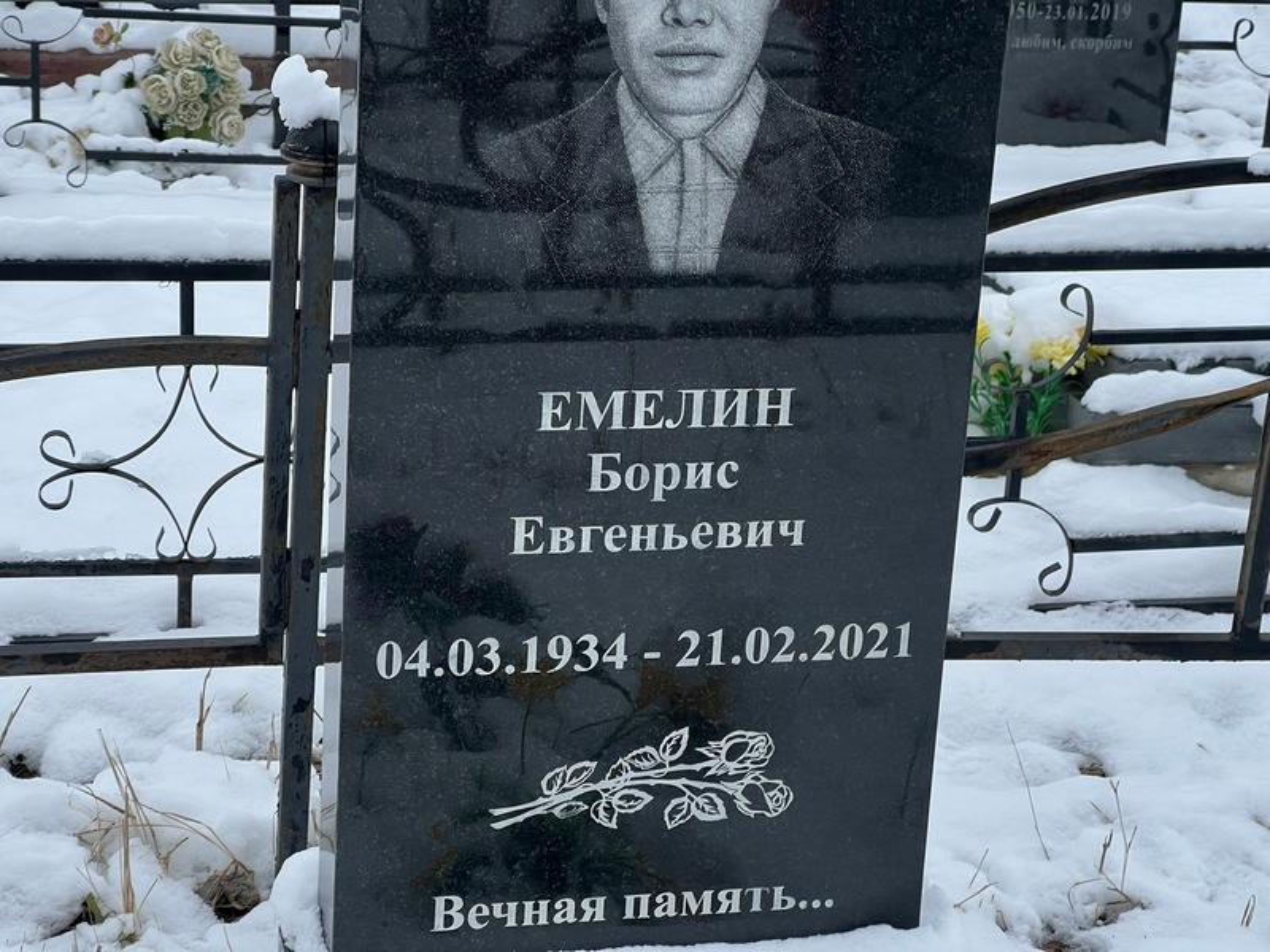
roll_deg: +1.0
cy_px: 476
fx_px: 2825
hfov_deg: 25.3
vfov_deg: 19.1
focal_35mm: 77
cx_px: 635
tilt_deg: -18.9
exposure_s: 1/99
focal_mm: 9
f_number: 2.8
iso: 50
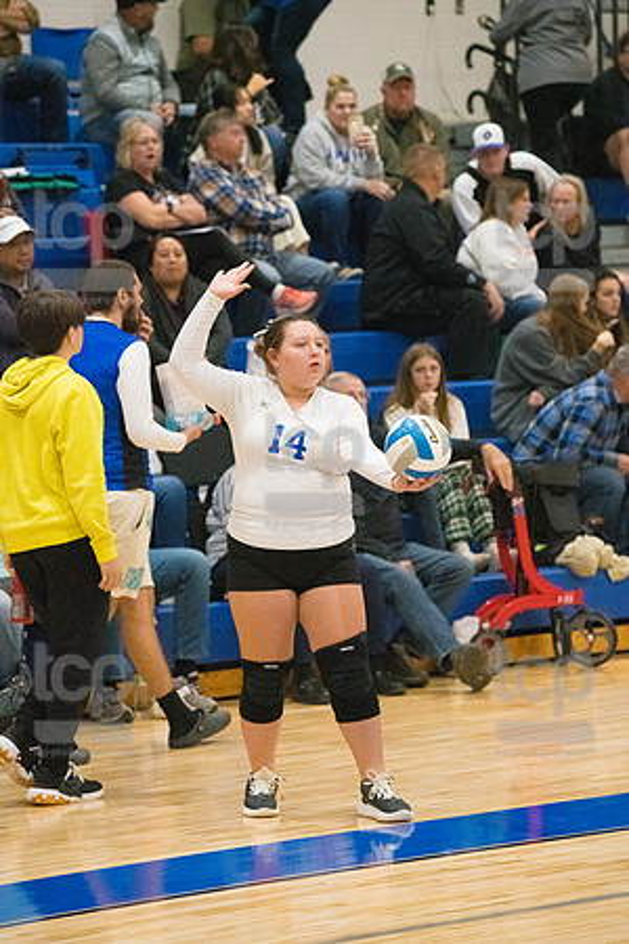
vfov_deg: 12.1
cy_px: 472
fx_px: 4455
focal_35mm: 170
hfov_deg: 8.1
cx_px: 314
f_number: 4.5
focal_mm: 170
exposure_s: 1/1600
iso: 10000
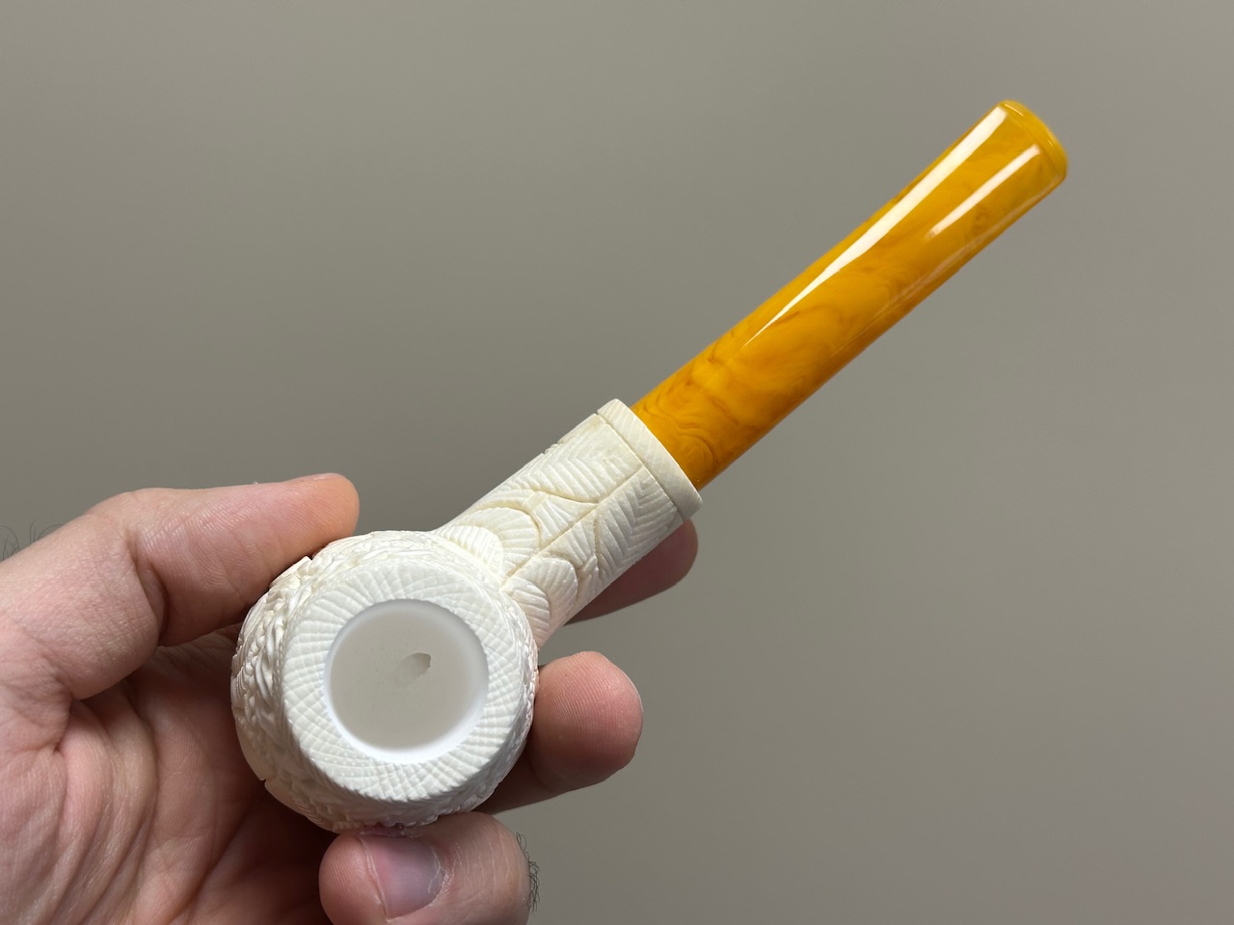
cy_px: 462
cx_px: 617
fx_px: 1711
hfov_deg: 39.7
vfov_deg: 30.3
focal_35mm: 48
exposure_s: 1/100
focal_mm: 6.86
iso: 50
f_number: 1.78
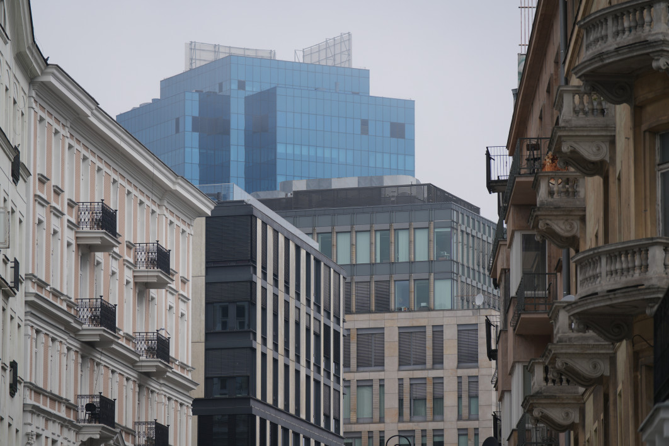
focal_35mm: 180
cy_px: 223
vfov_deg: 7.6
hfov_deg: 11.4
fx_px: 3345
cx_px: 334
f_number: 4
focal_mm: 180
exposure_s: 1/800
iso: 100
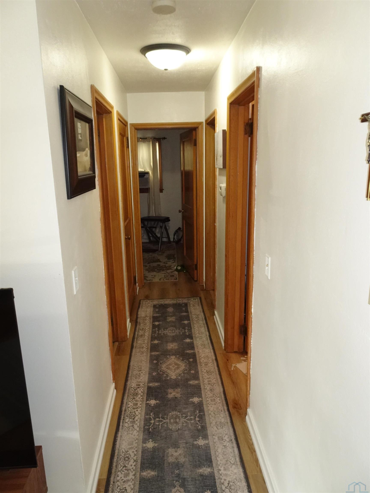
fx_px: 342
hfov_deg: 56.8
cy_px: 246
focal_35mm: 24
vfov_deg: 71.6
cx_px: 185
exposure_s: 1/30
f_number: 3.5
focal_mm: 4.25
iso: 400
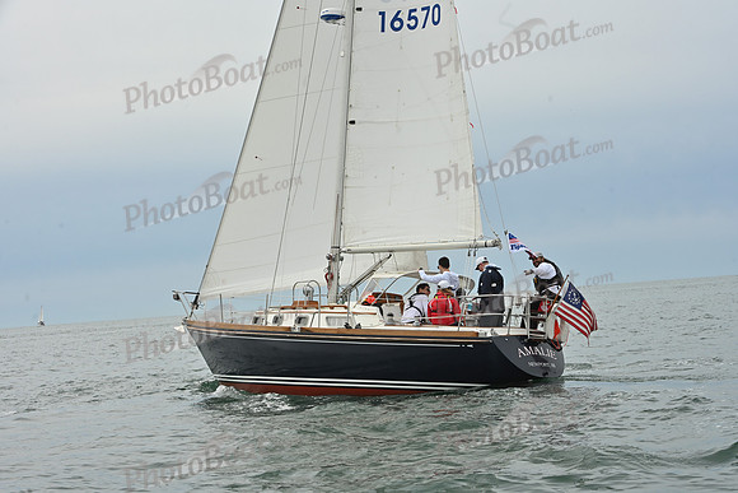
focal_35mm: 70
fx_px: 1435
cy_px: 246
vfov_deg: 19.5
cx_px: 369
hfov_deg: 28.8
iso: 320
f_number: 10
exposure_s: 1/800
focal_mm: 70
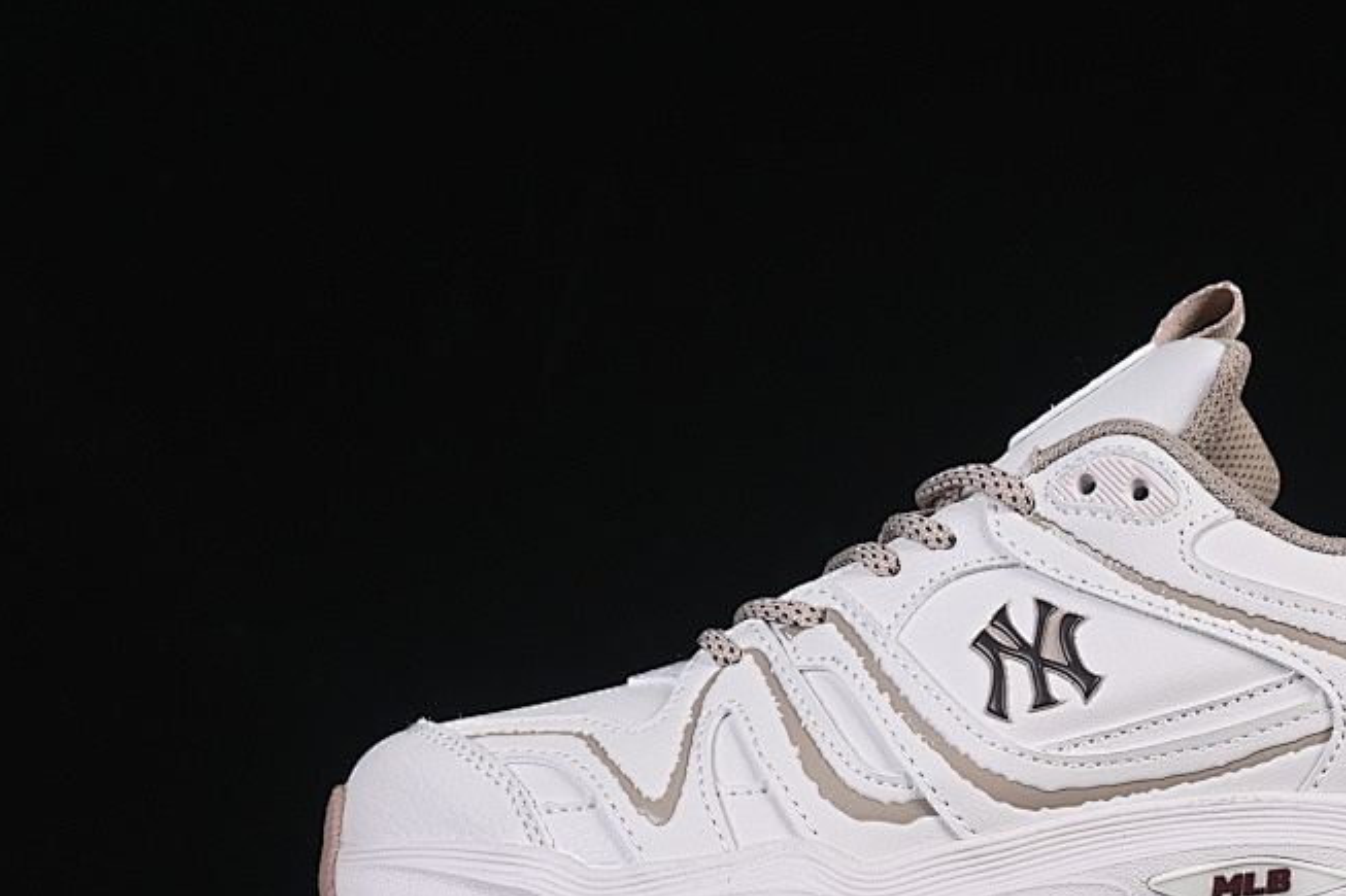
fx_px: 4635
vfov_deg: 11.0
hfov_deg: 16.4
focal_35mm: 124
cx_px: 1057
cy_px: 620
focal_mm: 50
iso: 160
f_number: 8
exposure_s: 1/80
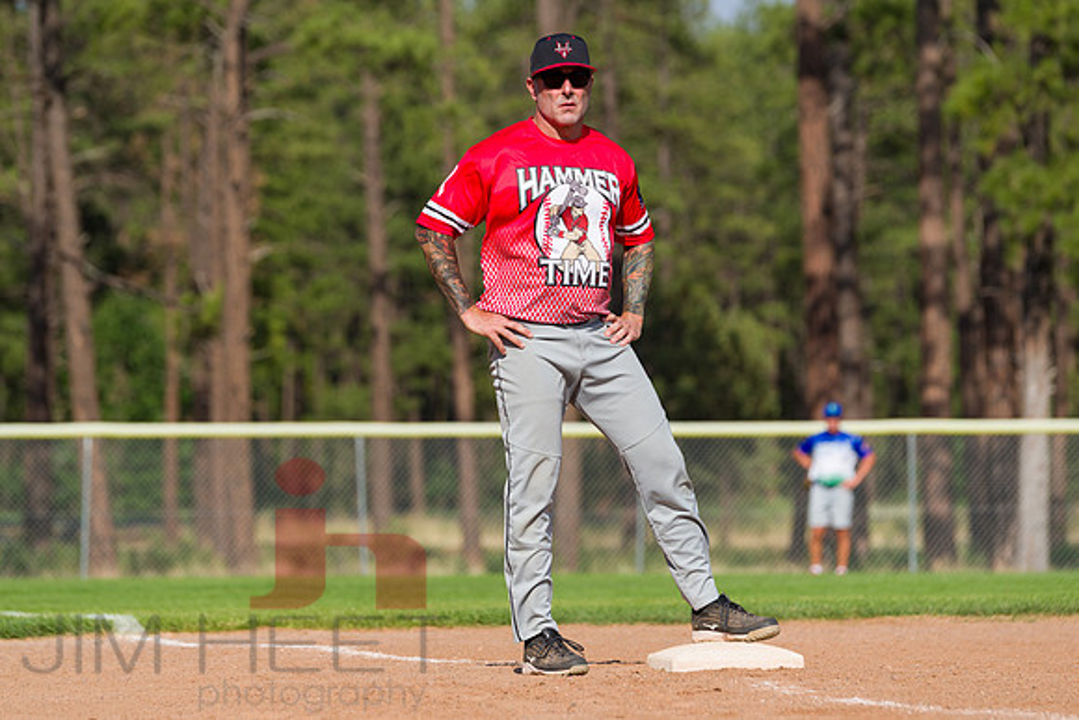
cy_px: 360
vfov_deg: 4.3
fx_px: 9593
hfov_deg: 6.4
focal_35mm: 320
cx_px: 540
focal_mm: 320
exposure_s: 1/1000
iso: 320
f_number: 8
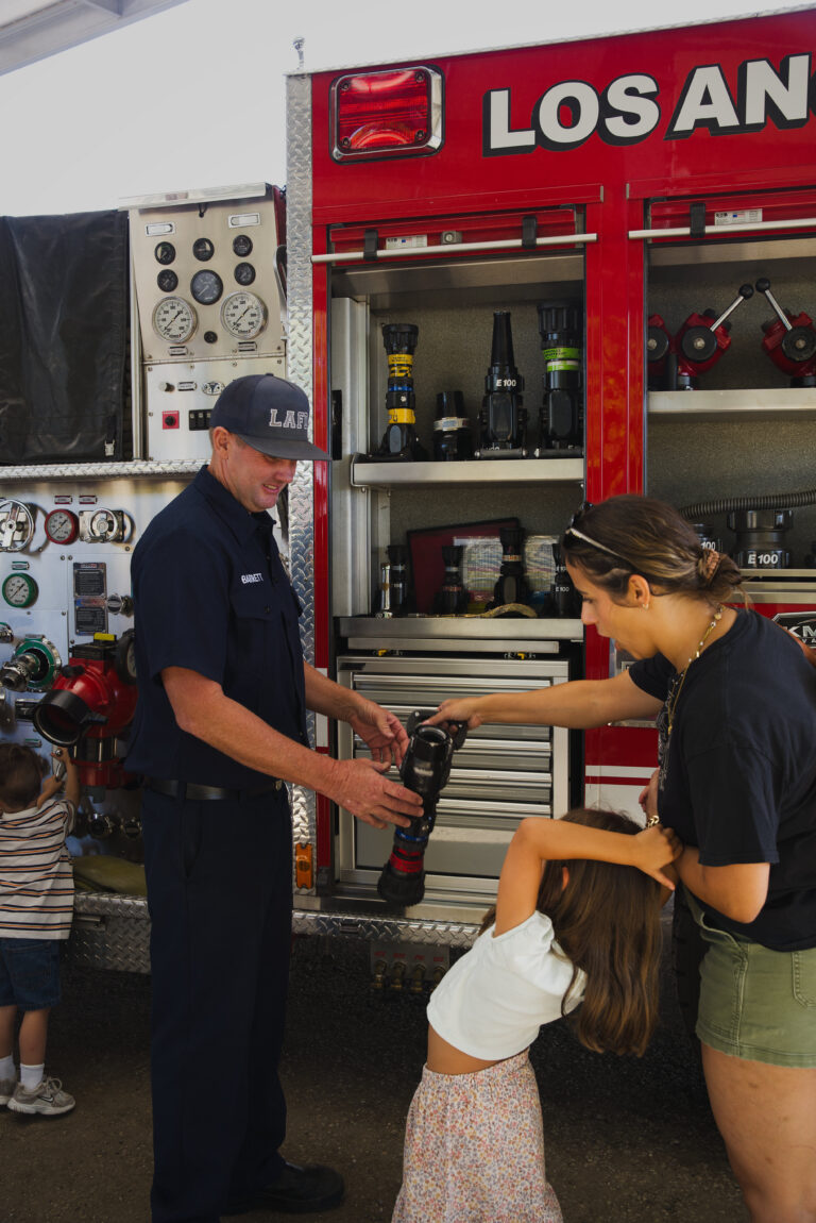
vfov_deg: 58.4
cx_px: 408
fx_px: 1093
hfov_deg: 40.9
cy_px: 612
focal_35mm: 32
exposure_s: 1/160
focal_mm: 32.2
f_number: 4.5
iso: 400
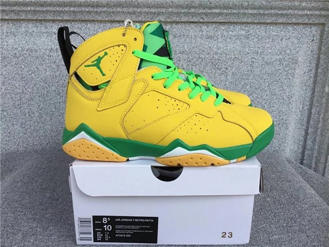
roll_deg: -0.4
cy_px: 124
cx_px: 164
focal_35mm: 31
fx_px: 295
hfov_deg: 58.4
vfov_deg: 45.4
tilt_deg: -17.2
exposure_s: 1/622
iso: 25
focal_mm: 3.3
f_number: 2.4
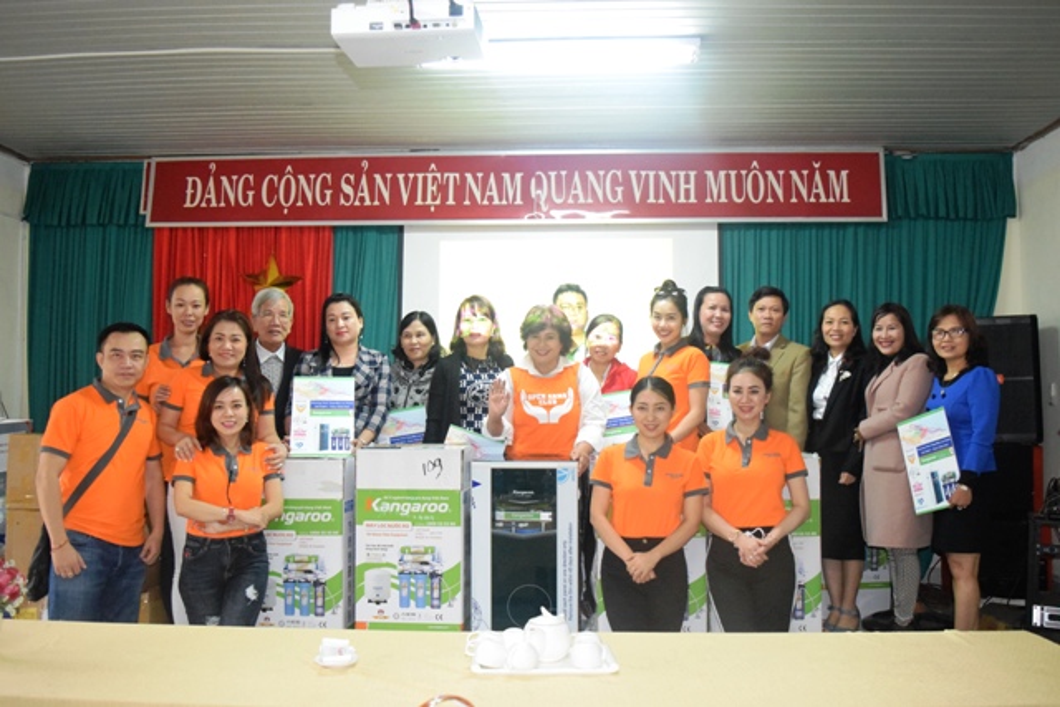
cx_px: 530
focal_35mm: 32
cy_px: 354
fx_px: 928
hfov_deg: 59.5
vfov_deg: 41.7
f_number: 4.5
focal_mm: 21
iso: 6400
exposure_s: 1/100
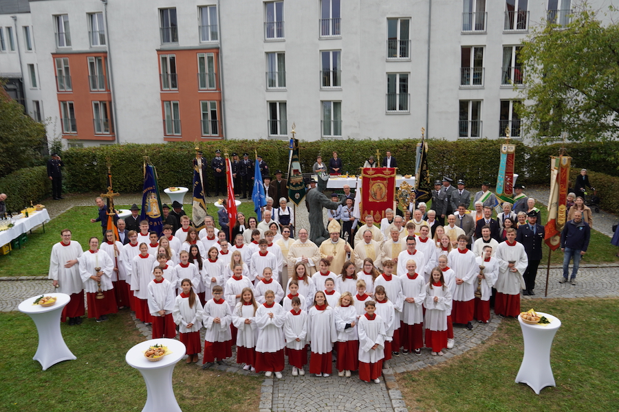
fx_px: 542
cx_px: 310
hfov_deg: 59.5
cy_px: 206
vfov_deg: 41.7
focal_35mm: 32
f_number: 5.6
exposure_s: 1/125
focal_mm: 21
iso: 100
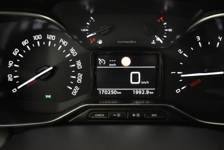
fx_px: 212
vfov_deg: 38.8
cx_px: 127
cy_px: 60
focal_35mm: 34
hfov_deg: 55.6
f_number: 3.5
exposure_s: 1/30
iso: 2800
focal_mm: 18
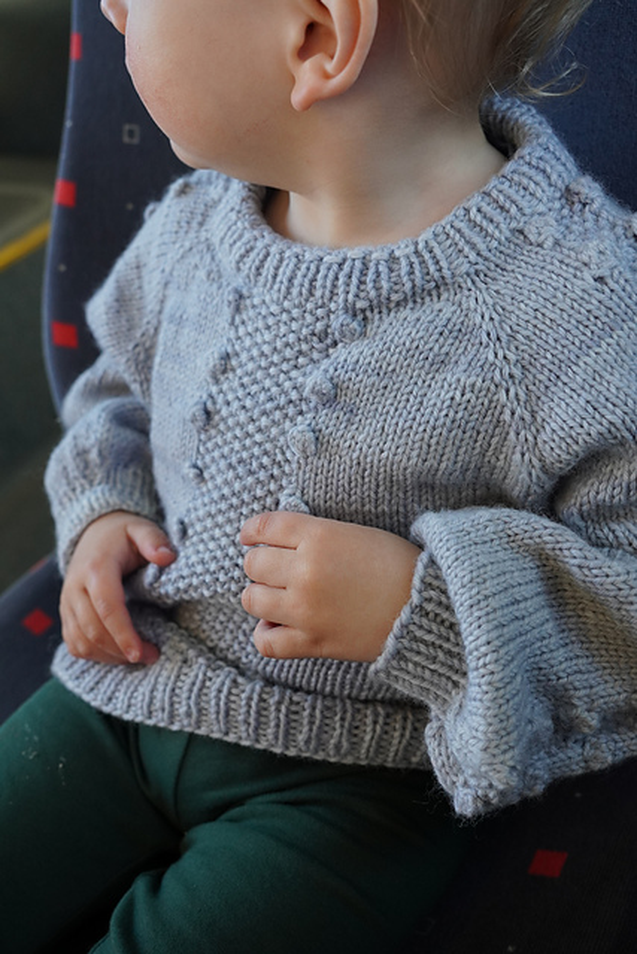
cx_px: 318
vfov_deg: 55.1
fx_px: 915
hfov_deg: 38.4
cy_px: 477
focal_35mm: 34
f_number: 4
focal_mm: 23
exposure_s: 1/160
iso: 800
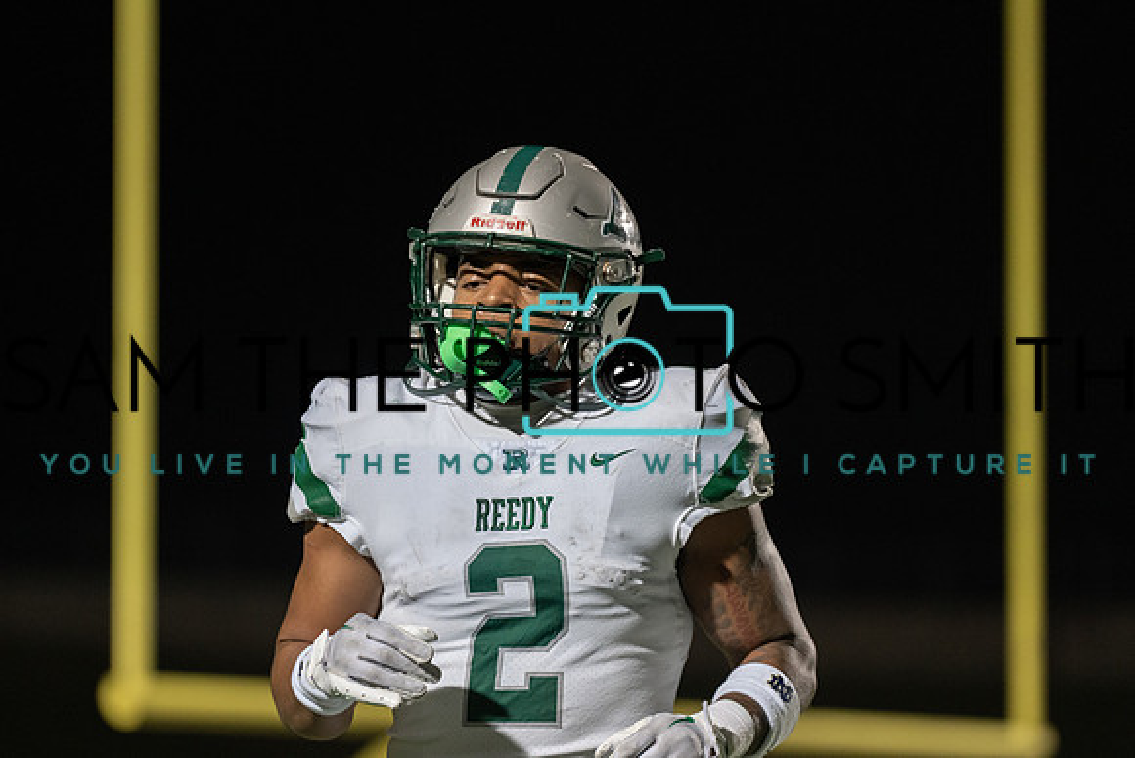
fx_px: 6643
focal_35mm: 211
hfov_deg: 9.8
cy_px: 379
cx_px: 568
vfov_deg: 6.5
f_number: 2.8
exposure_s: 1/1250
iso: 2500
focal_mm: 200
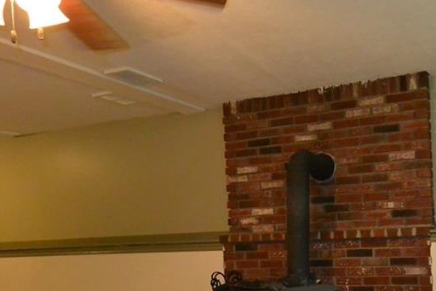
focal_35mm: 38
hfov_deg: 46.2
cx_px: 386
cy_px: 227
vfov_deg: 34.1
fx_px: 460
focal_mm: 7.3
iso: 1400
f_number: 3.8
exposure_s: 1/60
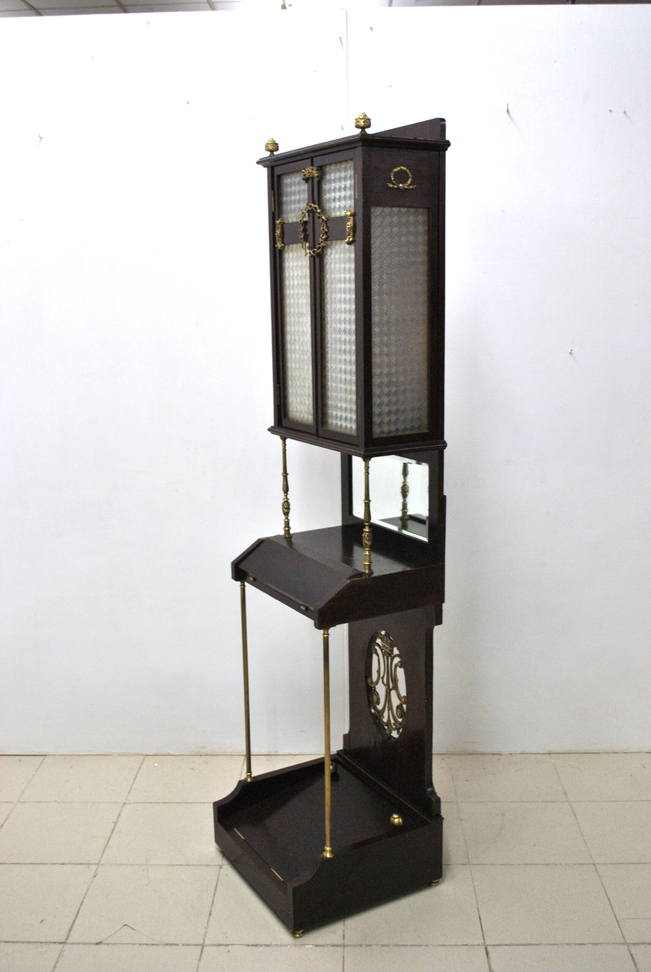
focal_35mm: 36
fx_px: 974
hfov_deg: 37.0
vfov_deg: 53.1
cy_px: 486
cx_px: 326
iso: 400
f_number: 4
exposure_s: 1/60
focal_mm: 24
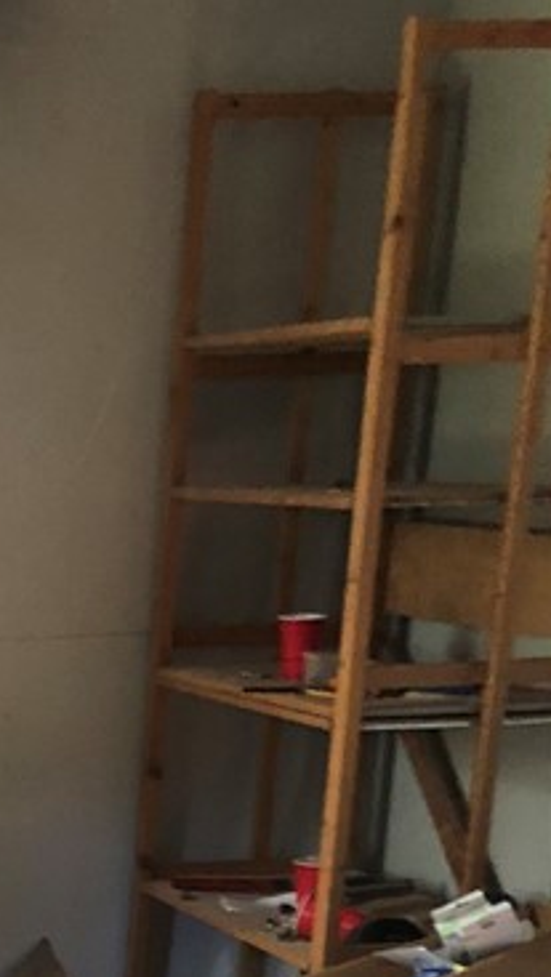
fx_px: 2203
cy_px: 1185
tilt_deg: -16.6
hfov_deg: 12.8
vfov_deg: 22.9
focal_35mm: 85
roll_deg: +1.8
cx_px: -468
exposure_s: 1/12
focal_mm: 3.99
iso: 100
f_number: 1.8
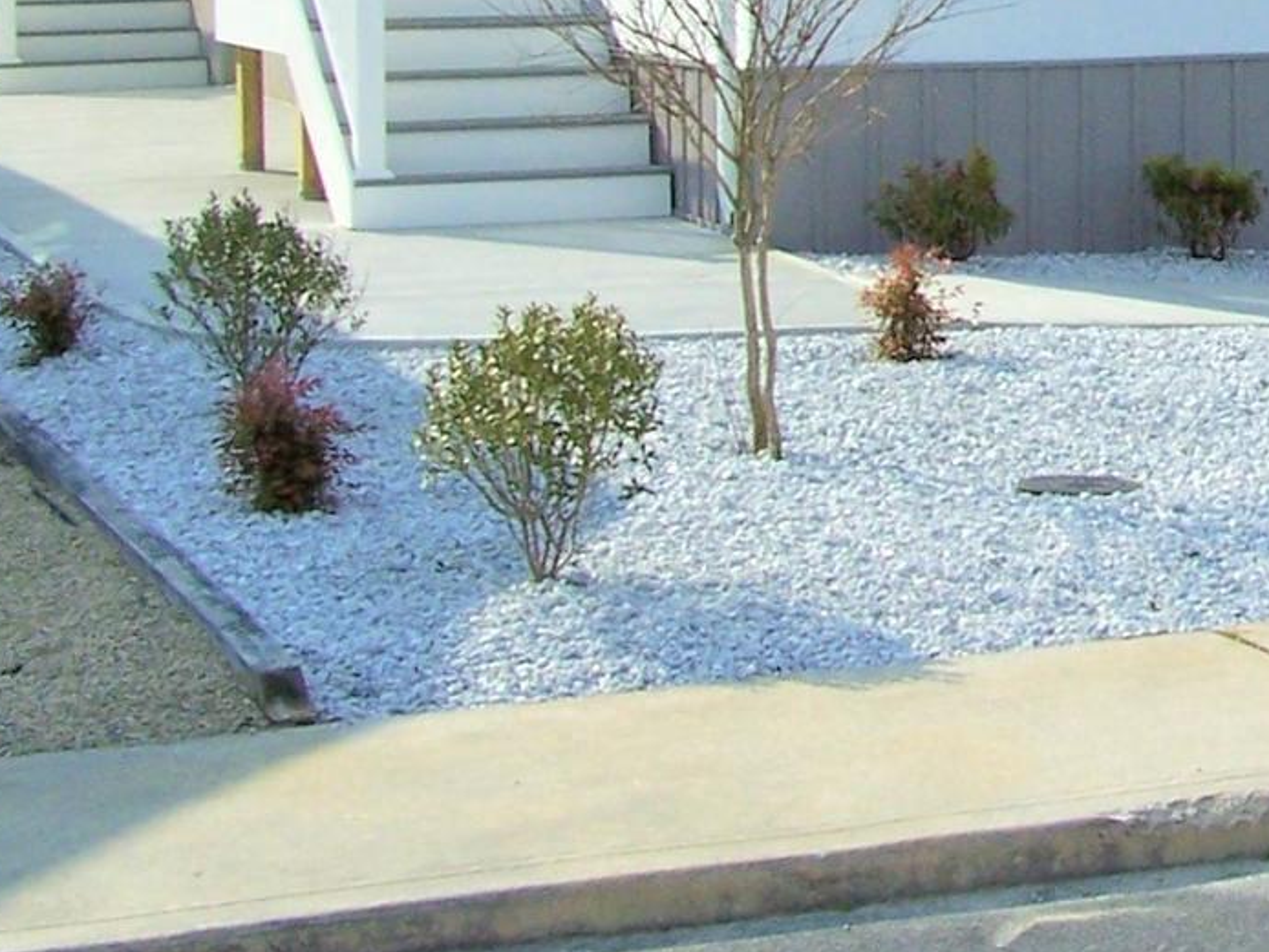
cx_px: 1551
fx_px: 4107
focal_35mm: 112
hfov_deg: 16.8
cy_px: -93
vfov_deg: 13.0
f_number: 5.6
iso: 80
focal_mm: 6.3
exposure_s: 1/750
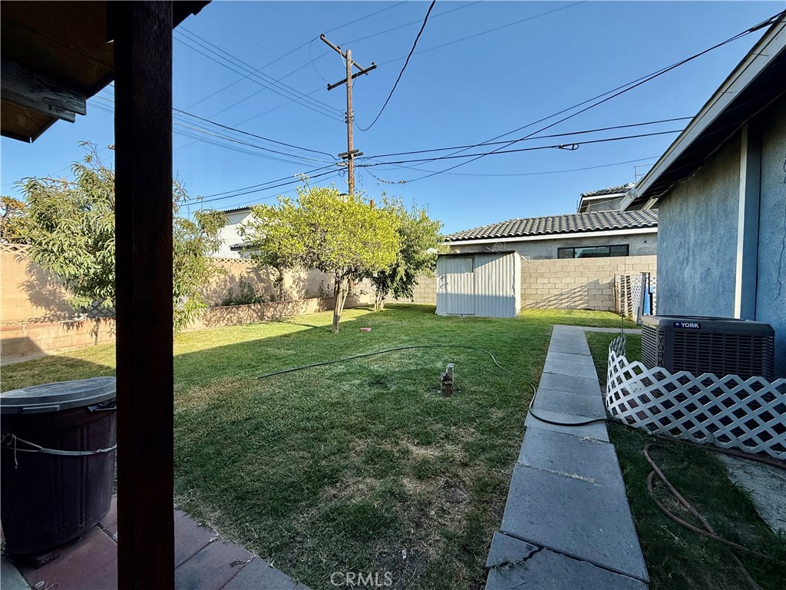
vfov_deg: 85.7
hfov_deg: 102.1
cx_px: 393
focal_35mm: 14
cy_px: 295
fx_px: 318
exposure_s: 1/955
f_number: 2.2
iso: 50
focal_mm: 2.22
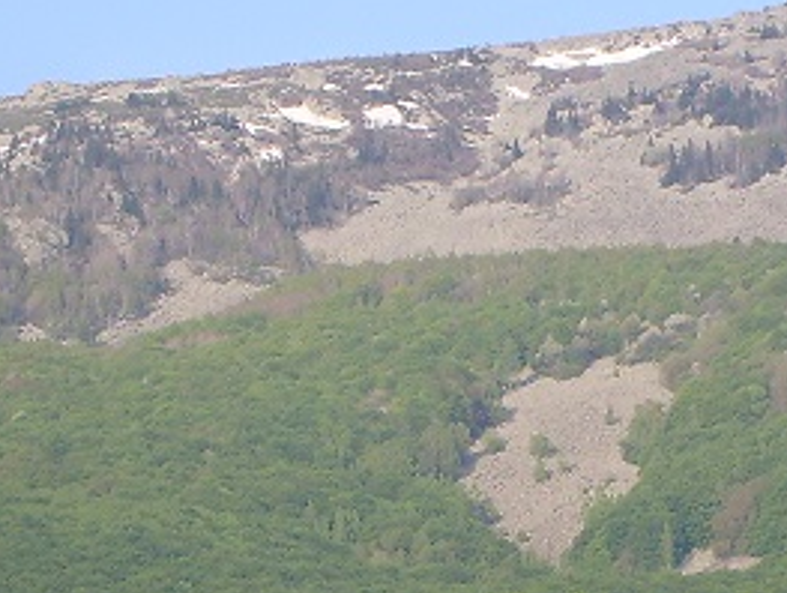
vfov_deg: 4.8
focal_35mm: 309
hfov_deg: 6.4
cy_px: 683
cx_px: 595
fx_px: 7035
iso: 80
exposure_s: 1/250
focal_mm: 17.4
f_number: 4.9
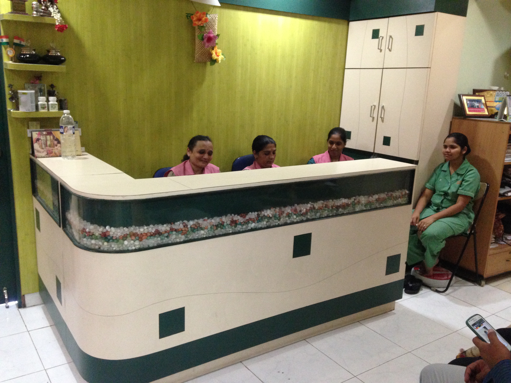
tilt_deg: -13.6
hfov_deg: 55.4
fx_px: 487
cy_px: 192
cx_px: 256
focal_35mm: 33
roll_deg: -1.0
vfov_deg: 42.9
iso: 400
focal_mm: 4.12
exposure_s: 1/20
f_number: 2.4
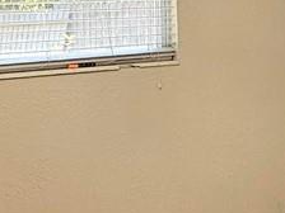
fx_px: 766
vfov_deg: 15.9
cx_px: 365
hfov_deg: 19.5
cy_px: 67
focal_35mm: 93
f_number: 2.2
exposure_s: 1/120
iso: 64
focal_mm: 2.2
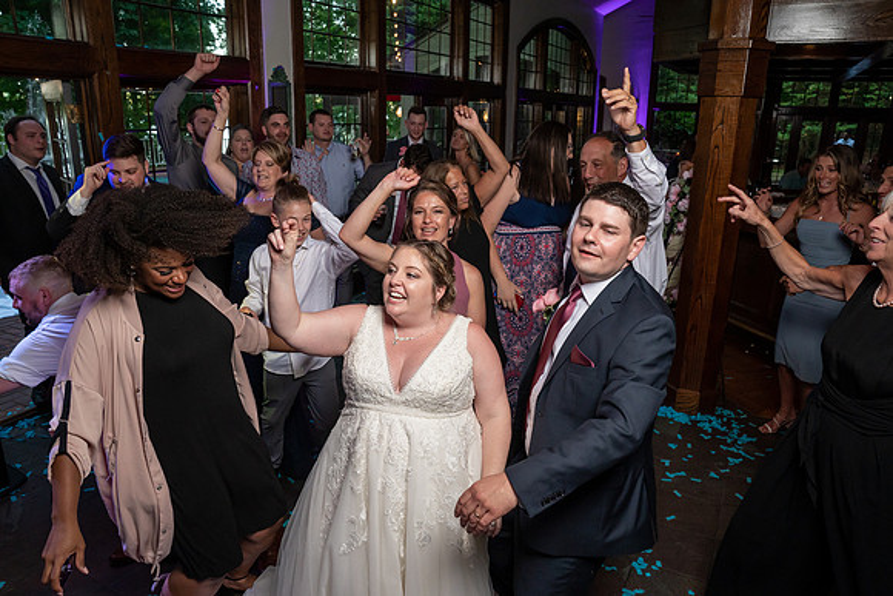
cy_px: 298
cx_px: 446
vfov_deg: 52.5
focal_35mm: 24
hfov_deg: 72.9
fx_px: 604
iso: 2000
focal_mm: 24
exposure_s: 1/200
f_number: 5.6
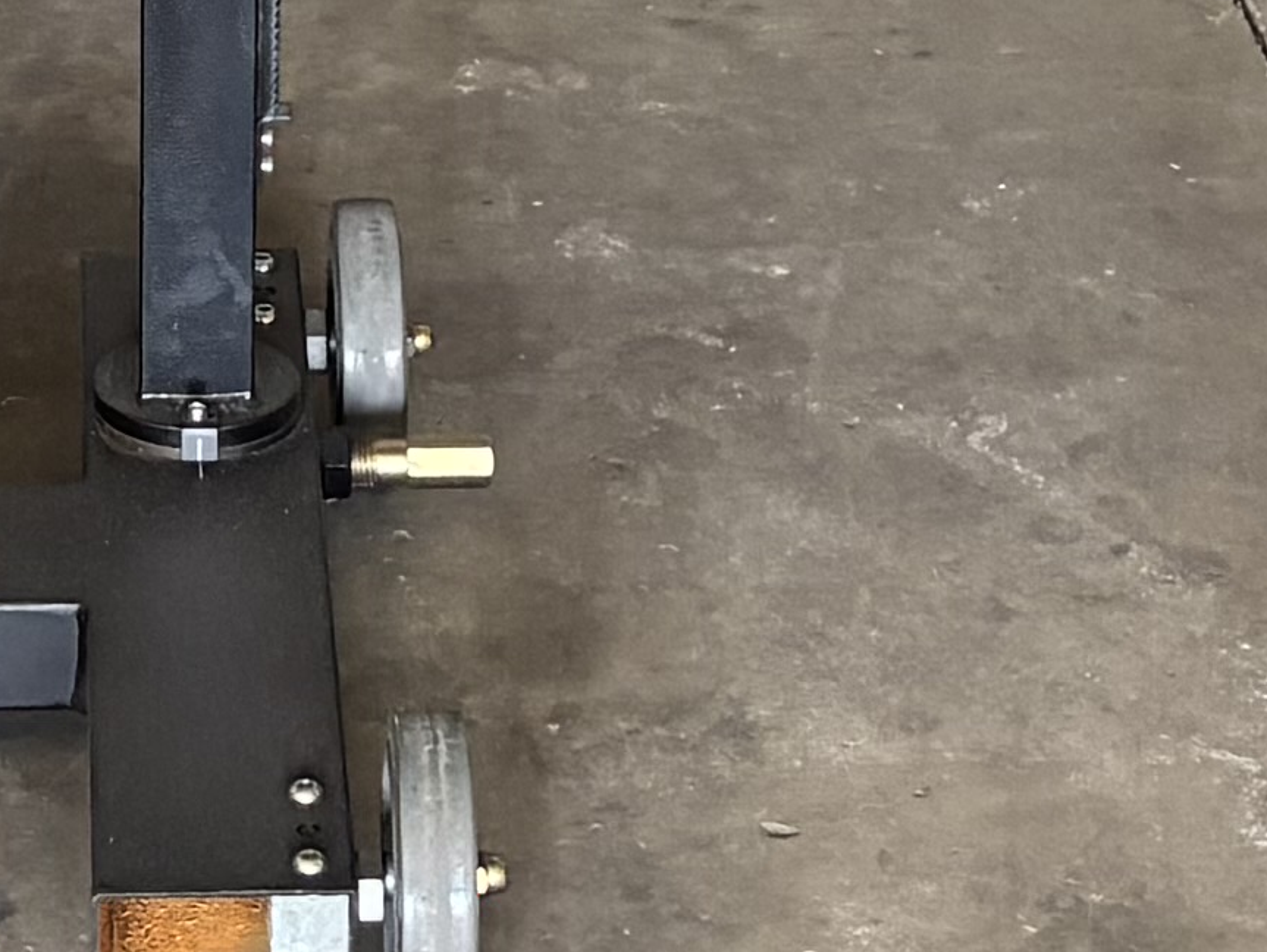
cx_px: 207
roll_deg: +0.1
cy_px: -1202
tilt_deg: -12.0
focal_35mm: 172
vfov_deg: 8.1
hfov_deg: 11.4
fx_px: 6298
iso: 200
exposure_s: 1/60
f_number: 1.6
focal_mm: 5.96
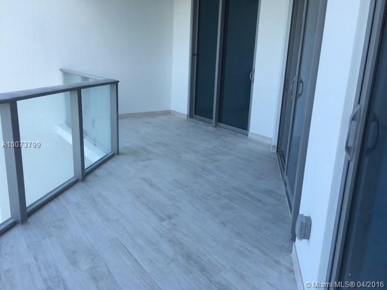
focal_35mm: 29
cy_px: 145
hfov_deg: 61.7
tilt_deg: -12.8
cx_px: 194
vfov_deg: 48.2
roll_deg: -2.2
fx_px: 324
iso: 25
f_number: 2.2
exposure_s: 1/582
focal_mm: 4.15
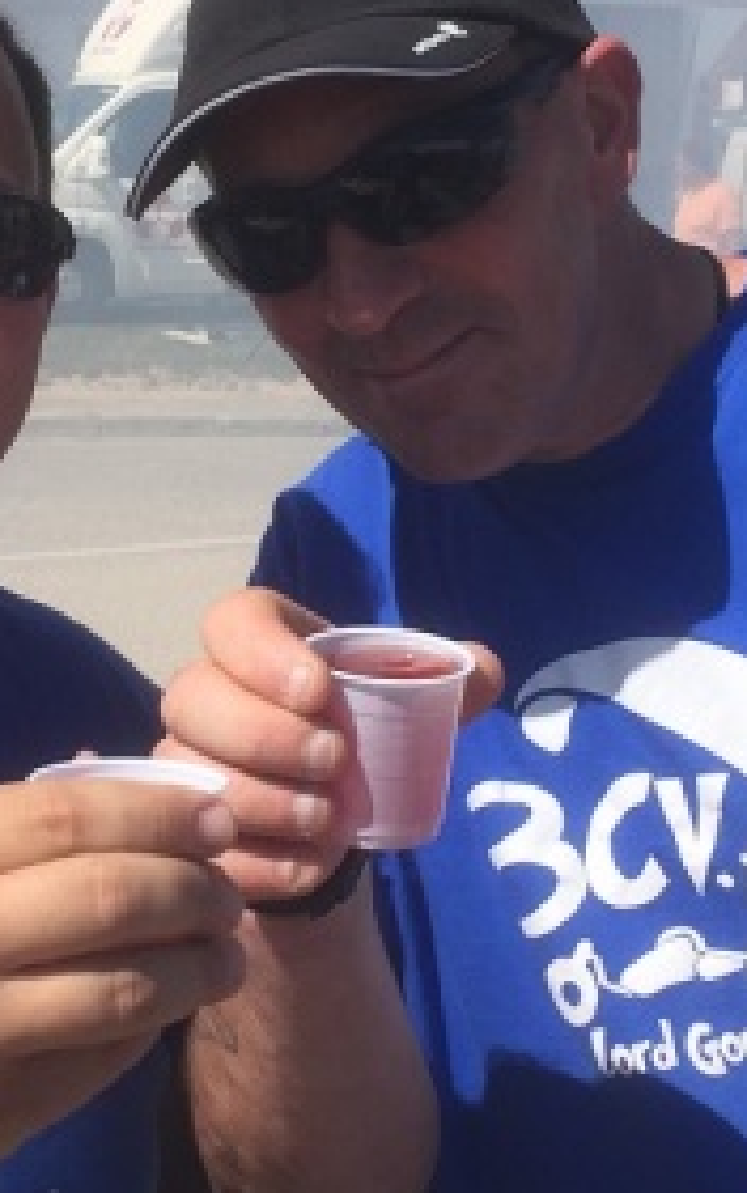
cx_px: 306
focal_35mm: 70
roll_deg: -0.9
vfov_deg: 29.3
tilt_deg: -8.7
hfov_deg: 18.6
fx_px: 2277
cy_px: 467
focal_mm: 4.15
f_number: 2.2
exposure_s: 1/2326
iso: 32
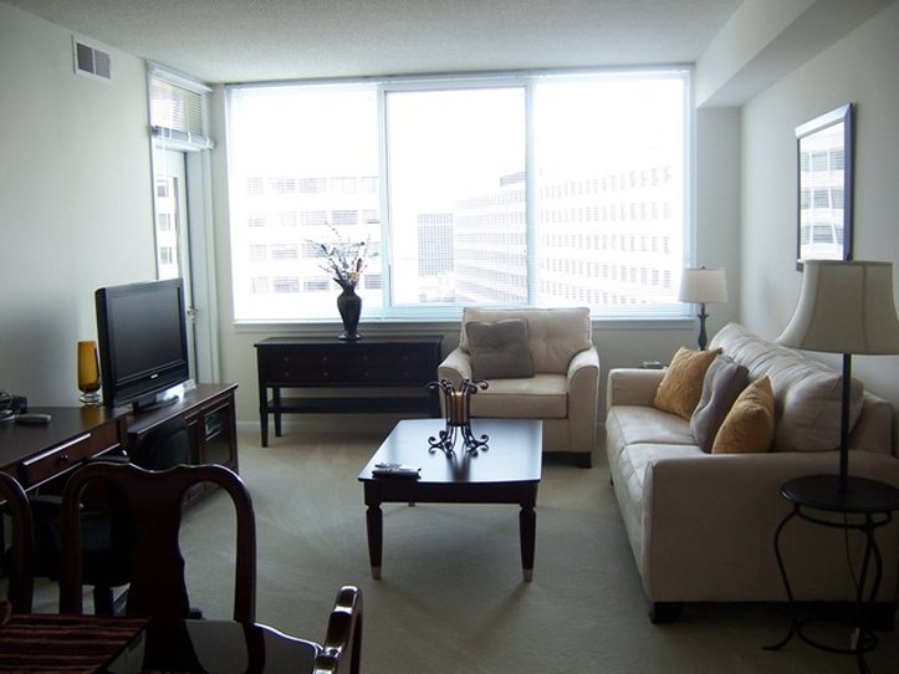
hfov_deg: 55.4
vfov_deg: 42.9
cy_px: 337
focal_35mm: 33
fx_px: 857
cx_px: 450
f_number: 2.8
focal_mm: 5.5
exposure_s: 1/60
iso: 80
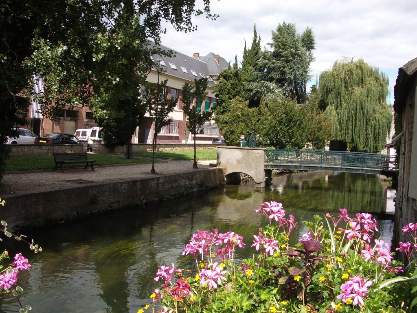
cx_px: 208
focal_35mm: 35
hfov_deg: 52.6
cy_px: 156
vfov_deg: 40.7
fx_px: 422
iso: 80
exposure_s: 1/320
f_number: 4.3
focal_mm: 5.8
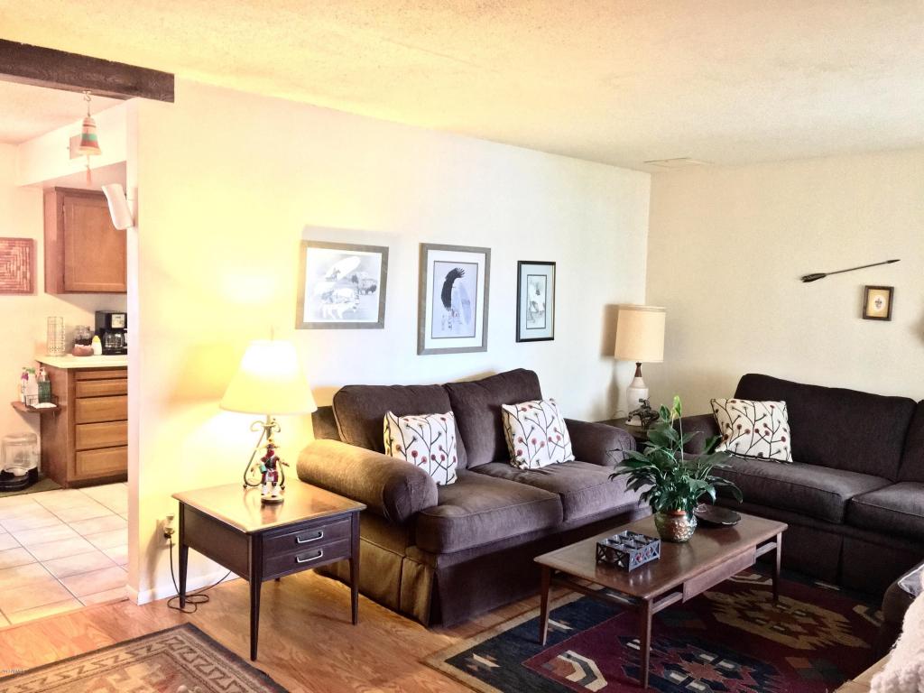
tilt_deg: -4.9
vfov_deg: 48.2
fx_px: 774
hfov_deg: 61.7
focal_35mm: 29
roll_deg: -2.0
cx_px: 462
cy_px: 346
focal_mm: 4.15
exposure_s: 1/15
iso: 400
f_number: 2.2
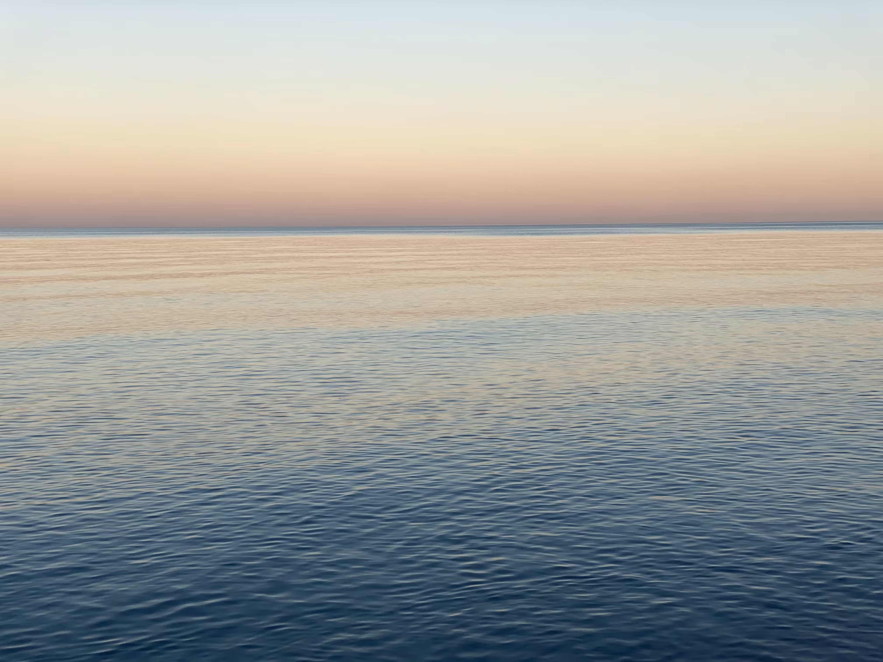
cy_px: 331
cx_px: 442
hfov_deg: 36.8
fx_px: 1326
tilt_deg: -3.7
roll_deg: -1.5
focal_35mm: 52
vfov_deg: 28.0
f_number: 2
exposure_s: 1/326
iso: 20
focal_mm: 6
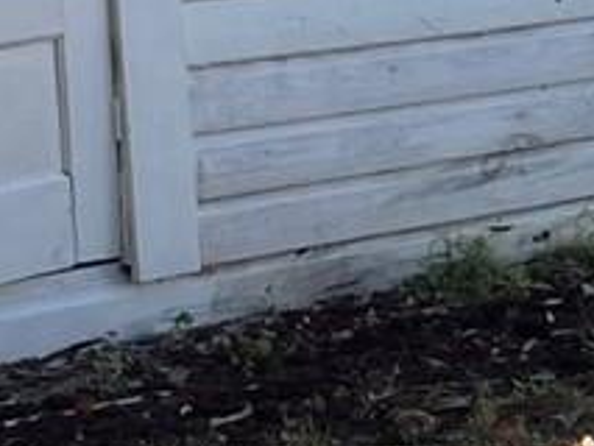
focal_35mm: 195
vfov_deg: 7.6
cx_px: 1380
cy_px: 307
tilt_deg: -12.6
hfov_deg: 9.2
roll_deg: +0.0
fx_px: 3348
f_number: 1.6
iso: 32
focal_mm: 4.2
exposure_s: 1/467
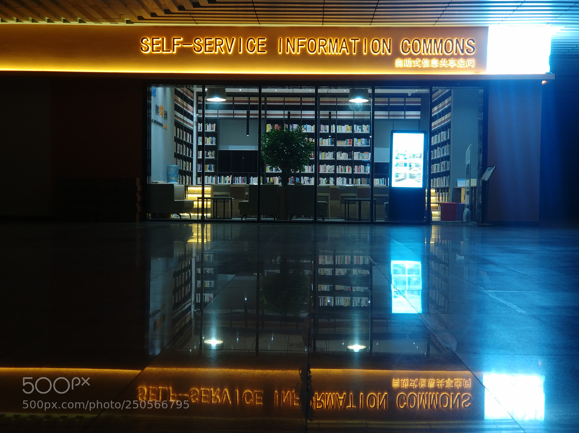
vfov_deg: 28.0
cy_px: 216
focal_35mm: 52
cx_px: 290
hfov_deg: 36.9
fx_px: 869
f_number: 2.6
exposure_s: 1/2
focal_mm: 6.06
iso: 100
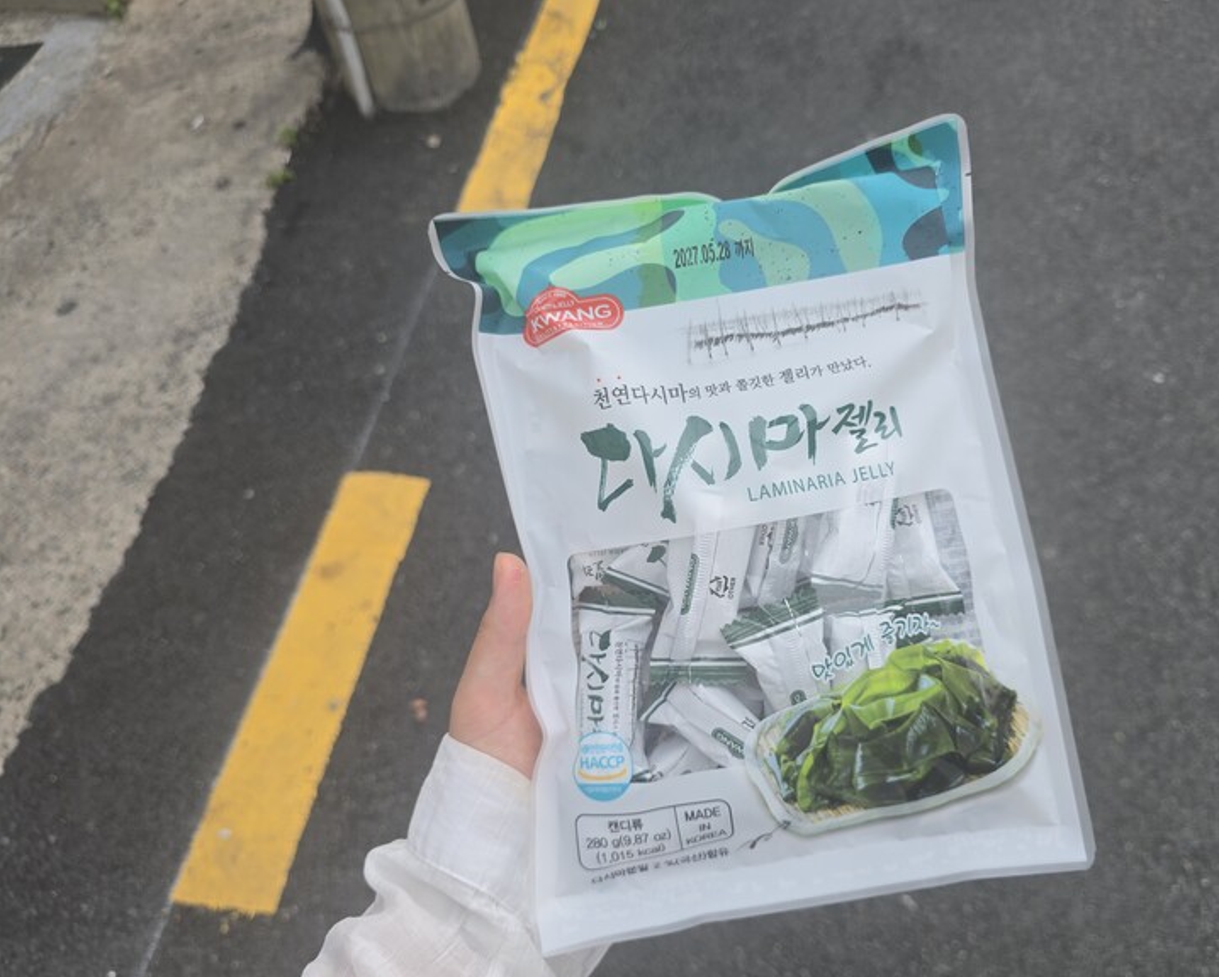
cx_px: 677
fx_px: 902
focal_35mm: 25
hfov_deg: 67.9
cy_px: 508
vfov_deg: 56.8
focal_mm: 6.3
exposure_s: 1/196
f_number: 1.7
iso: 12
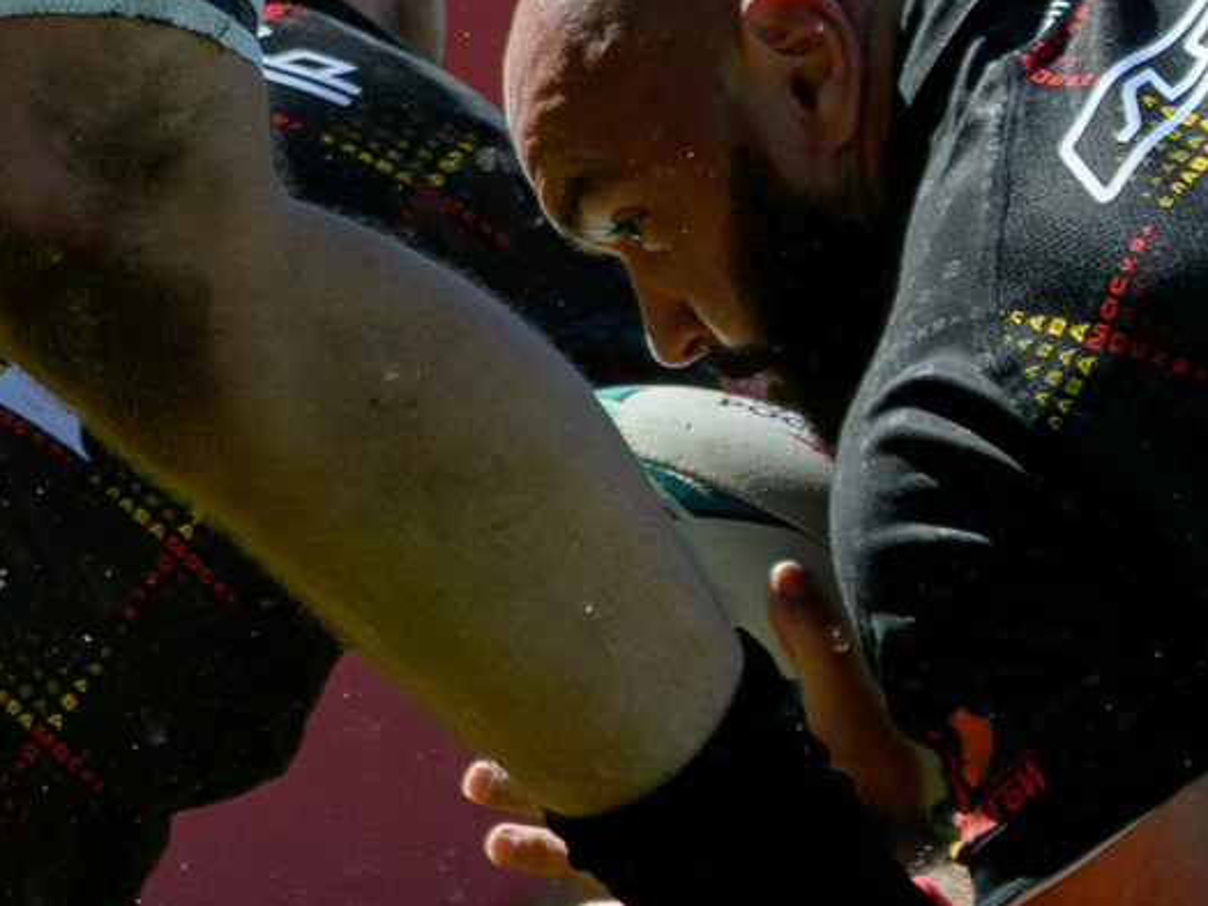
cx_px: -1350
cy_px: -175
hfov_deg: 2.2
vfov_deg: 1.6
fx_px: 31966
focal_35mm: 916
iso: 400
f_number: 4
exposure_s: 1/4000
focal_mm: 150
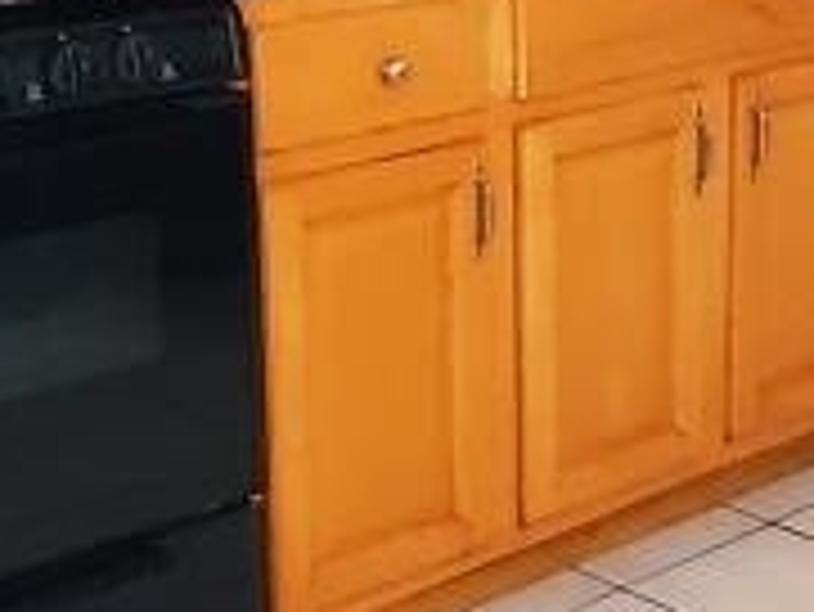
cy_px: 76
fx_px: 2165
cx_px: 958
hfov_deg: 20.1
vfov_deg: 15.9
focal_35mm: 92
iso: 250
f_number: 2.2
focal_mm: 1.8
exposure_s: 1/60
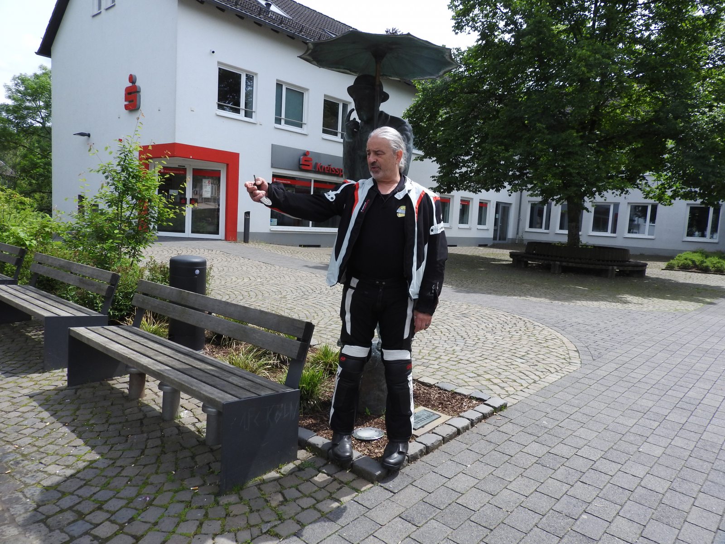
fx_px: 503
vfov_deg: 56.8
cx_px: 362
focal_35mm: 24
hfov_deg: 71.6
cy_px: 272
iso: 100
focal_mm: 4.3
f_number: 3.3
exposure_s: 1/800
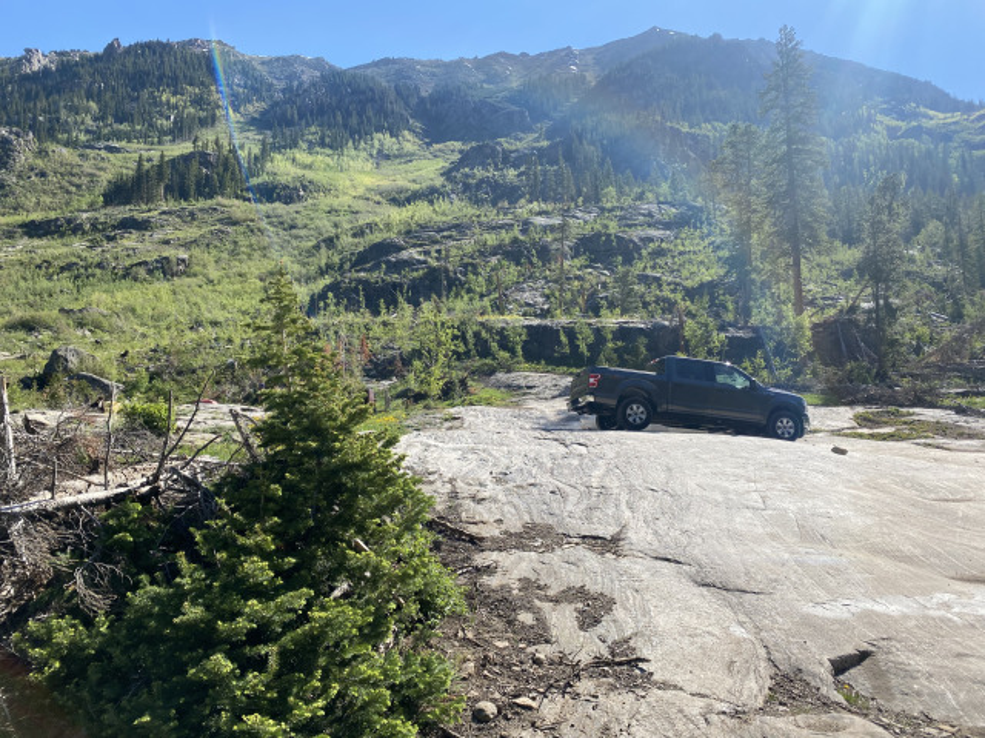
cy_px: 369
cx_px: 492
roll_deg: +4.7
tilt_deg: +8.8
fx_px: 740
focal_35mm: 26
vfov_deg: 53.1
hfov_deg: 67.3
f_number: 1.8
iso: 32
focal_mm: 4.25
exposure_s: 1/2222
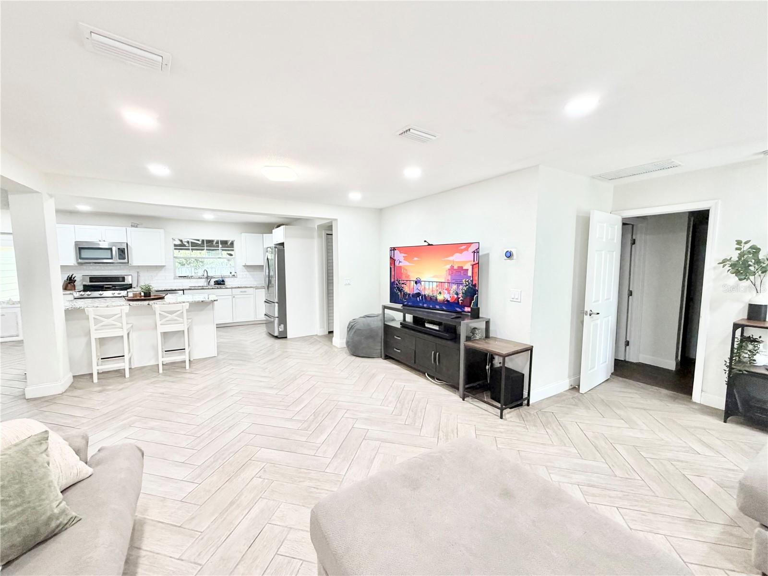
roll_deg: +0.2
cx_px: 384
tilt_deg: -4.7
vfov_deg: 85.7
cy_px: 288
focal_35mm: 14
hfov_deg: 102.1
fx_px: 311
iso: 250
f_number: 2.2
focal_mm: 2.22
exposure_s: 1/60
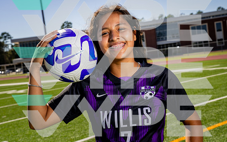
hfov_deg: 31.1
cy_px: 68
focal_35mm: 66
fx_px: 408
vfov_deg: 19.7
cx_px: 113
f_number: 9
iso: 100
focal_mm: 60
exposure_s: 1/250
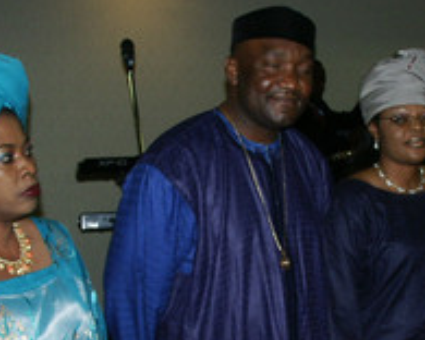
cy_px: 268
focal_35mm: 56
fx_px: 704
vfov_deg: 26.7
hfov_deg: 33.3
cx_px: 283
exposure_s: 1/90
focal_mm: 7.21
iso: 200
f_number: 2.8
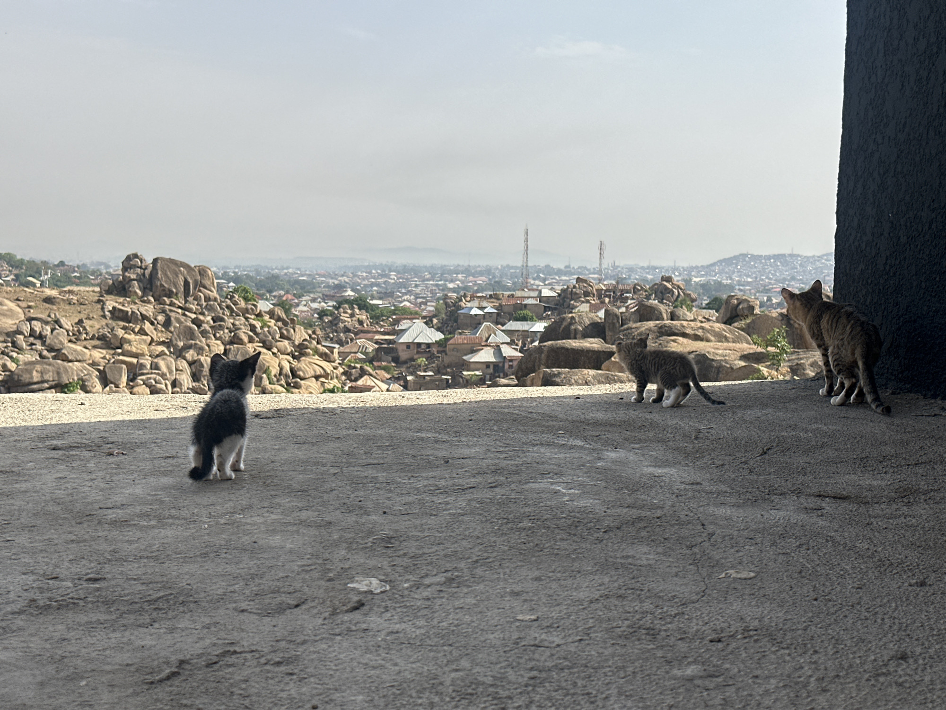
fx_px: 1312
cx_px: 473
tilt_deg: -5.1
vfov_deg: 30.3
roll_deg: -0.8
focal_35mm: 48
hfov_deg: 39.7
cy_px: 355
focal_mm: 6.86
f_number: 1.78
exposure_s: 1/4184
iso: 64
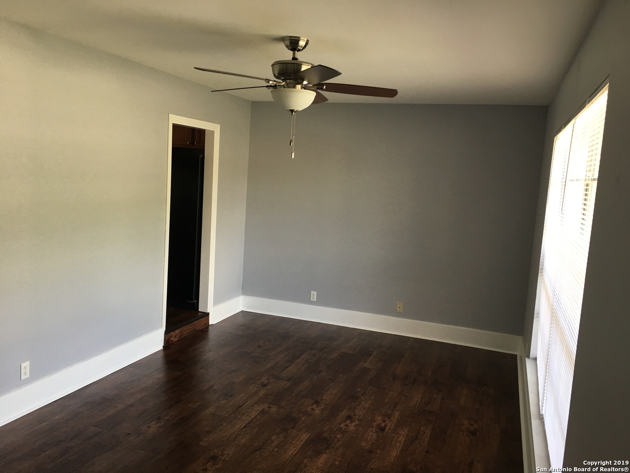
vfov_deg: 48.2
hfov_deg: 61.7
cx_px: 315
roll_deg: -3.2
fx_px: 528
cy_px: 236
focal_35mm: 29
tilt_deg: -4.5
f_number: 2.2
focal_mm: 4.15
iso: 32
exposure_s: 1/30
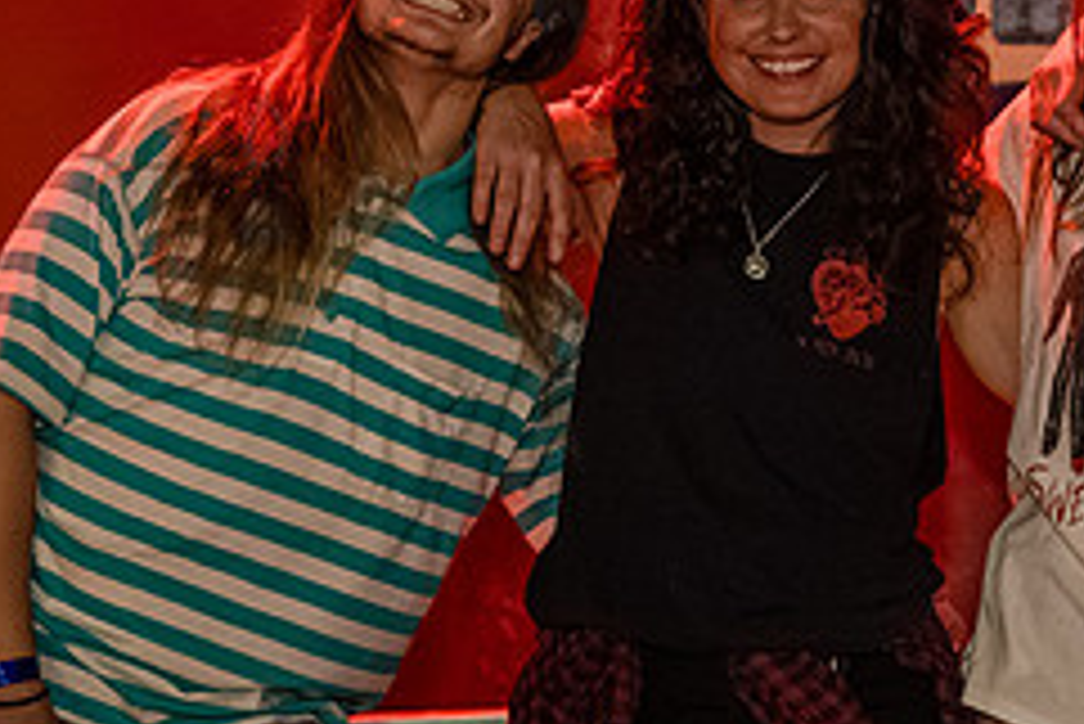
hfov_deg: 15.0
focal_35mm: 135
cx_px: 946
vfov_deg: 10.2
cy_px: 250
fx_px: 4067
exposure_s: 1/250
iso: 12800
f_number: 3.2
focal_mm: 47
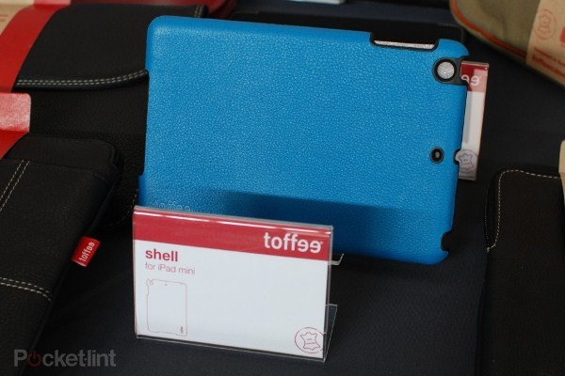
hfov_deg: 37.9
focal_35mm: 52
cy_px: 188
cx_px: 282
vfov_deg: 25.8
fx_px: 824
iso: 400
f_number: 3.5
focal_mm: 35
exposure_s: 1/50
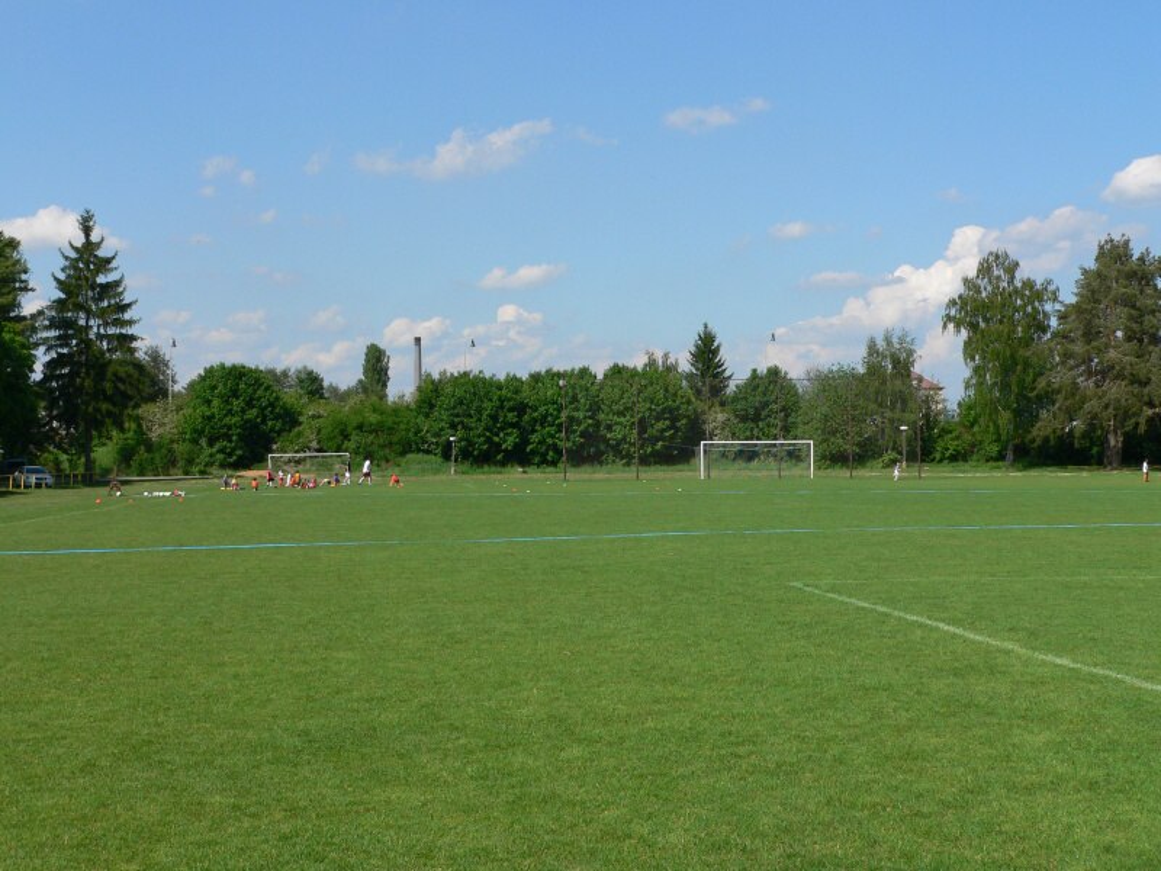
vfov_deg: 29.7
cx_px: 580
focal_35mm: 49
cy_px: 436
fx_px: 1643
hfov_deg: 38.9
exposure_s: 1/500
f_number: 5.2
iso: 80
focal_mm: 8.1
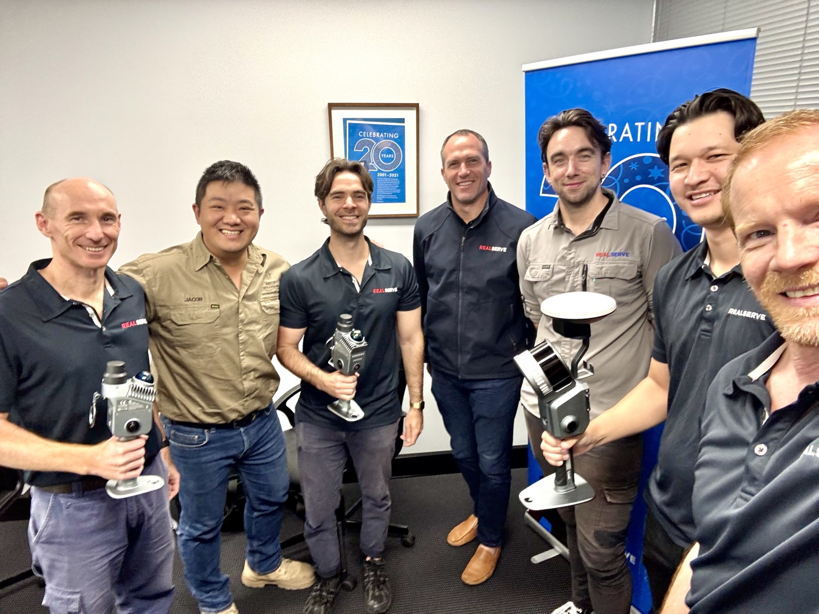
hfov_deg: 73.9
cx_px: 410
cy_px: 307
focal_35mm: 23
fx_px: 544
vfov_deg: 58.9
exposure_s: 1/50
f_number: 1.9
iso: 125
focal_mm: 2.69
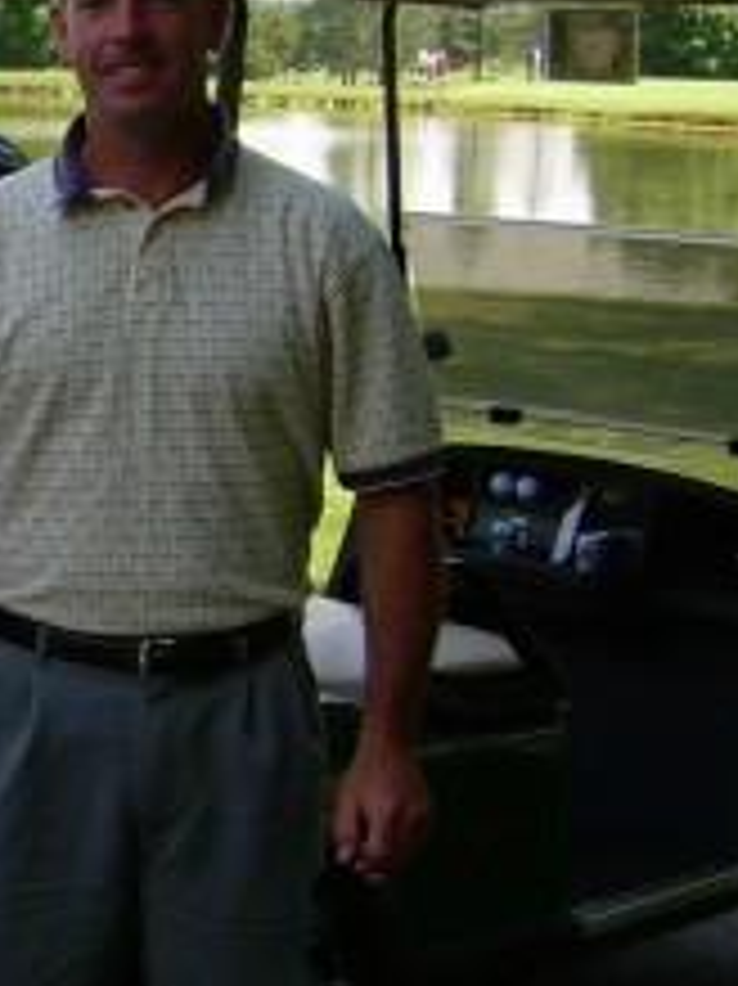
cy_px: 374
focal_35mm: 111
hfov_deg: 12.4
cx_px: -508
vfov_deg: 17.7
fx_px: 3158
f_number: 2.8
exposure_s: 1/386
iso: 50
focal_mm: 6.3
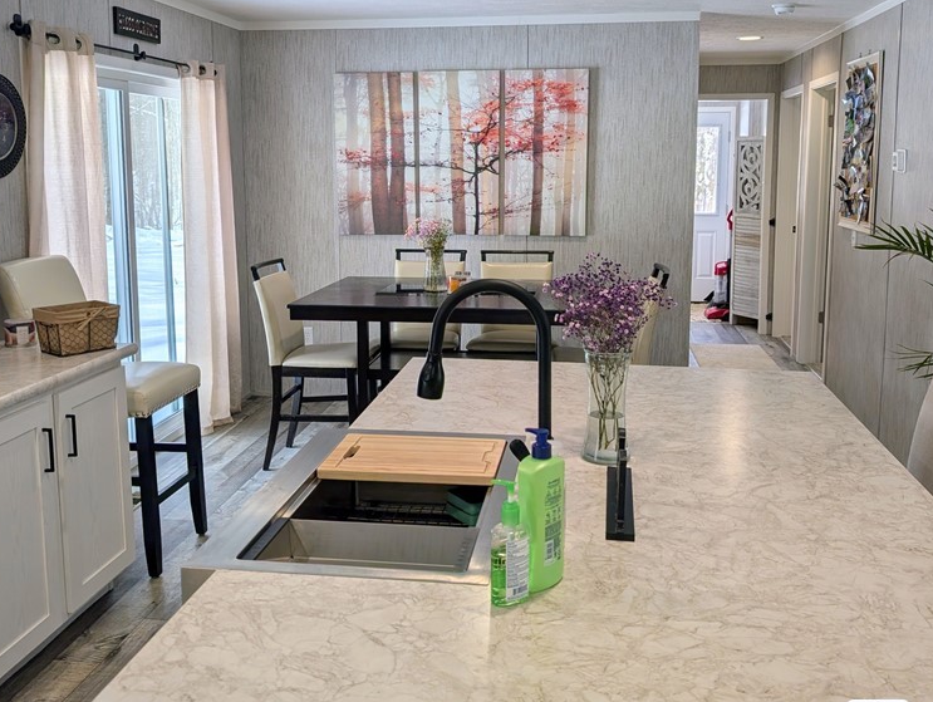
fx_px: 890
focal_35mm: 33
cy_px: 281
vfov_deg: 42.8
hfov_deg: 55.3
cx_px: 461
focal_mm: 6.9
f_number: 1.68
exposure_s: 1/732
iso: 22
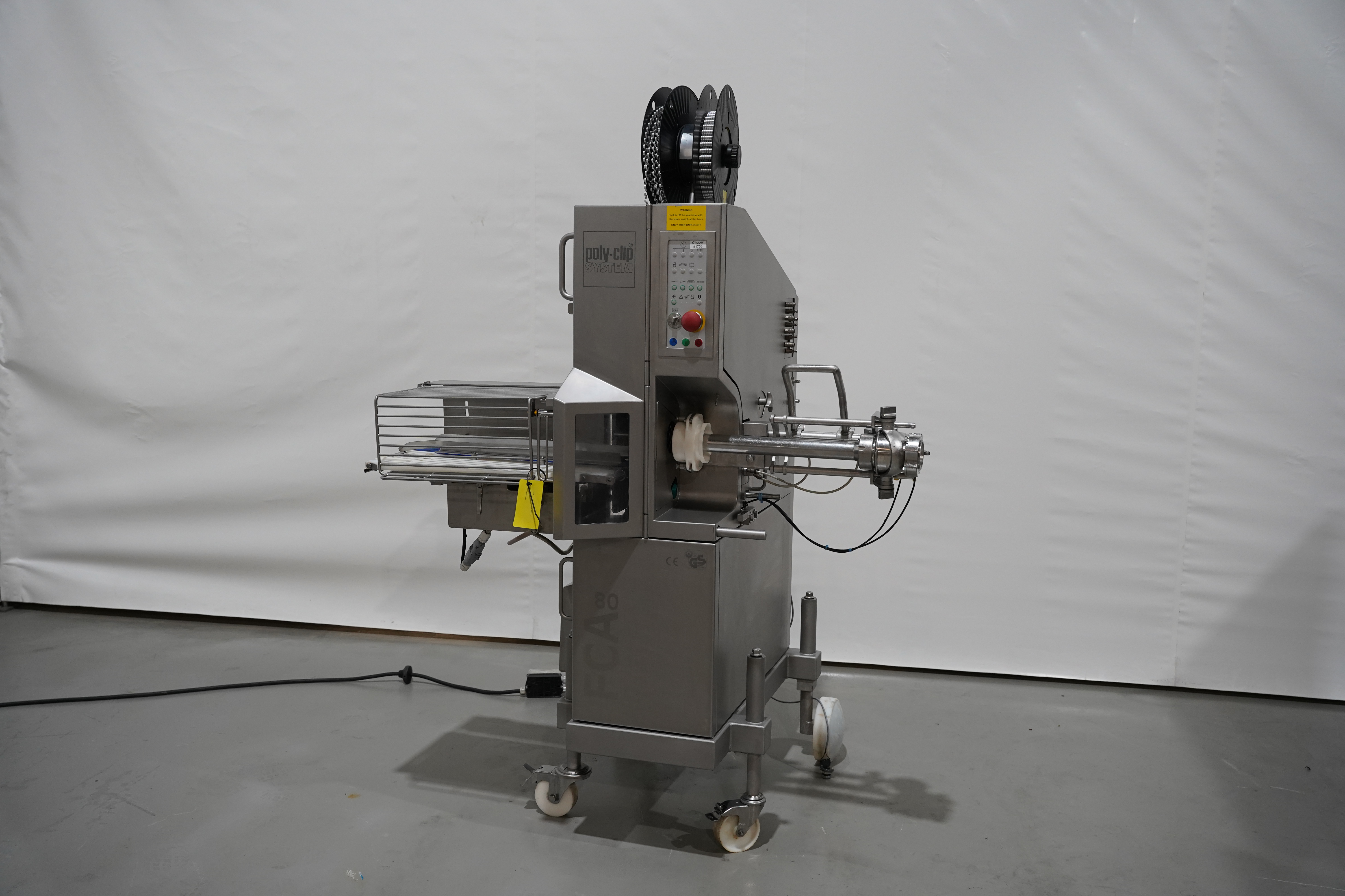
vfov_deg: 40.0
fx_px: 1233
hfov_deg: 57.2
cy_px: 448
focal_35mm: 33
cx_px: 672
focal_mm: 33
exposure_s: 1/160
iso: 1250
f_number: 4
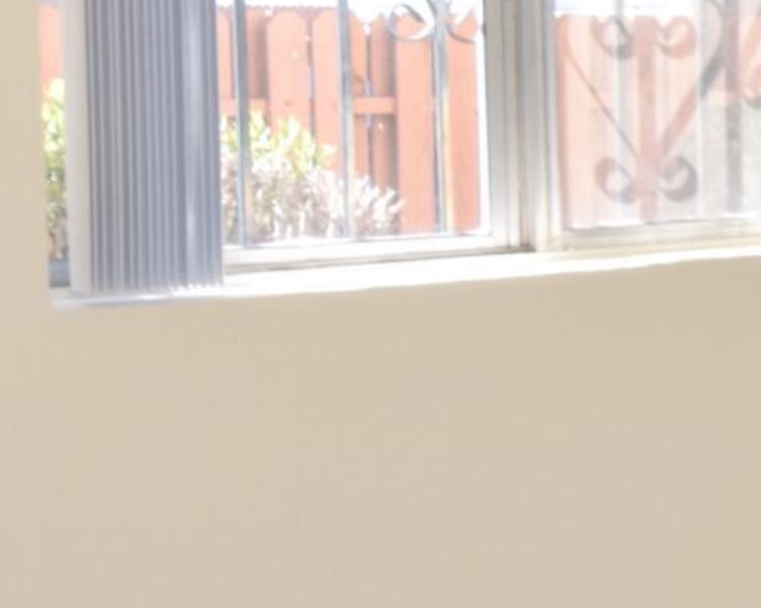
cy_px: 208
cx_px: 1371
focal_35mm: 106
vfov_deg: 14.5
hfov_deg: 15.5
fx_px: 2386
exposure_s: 1/100
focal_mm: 12
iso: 400
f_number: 9
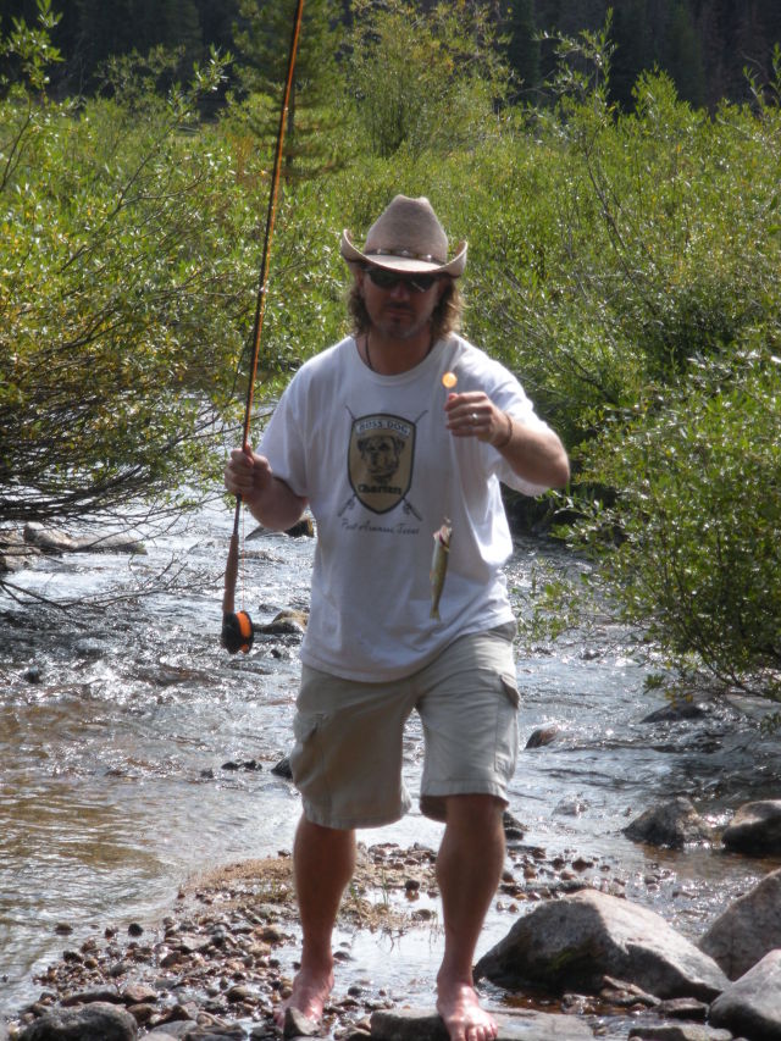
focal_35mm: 149
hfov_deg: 10.0
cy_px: 520
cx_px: 390
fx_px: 4481
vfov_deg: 13.2
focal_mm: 26
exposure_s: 1/124
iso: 64
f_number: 5.4
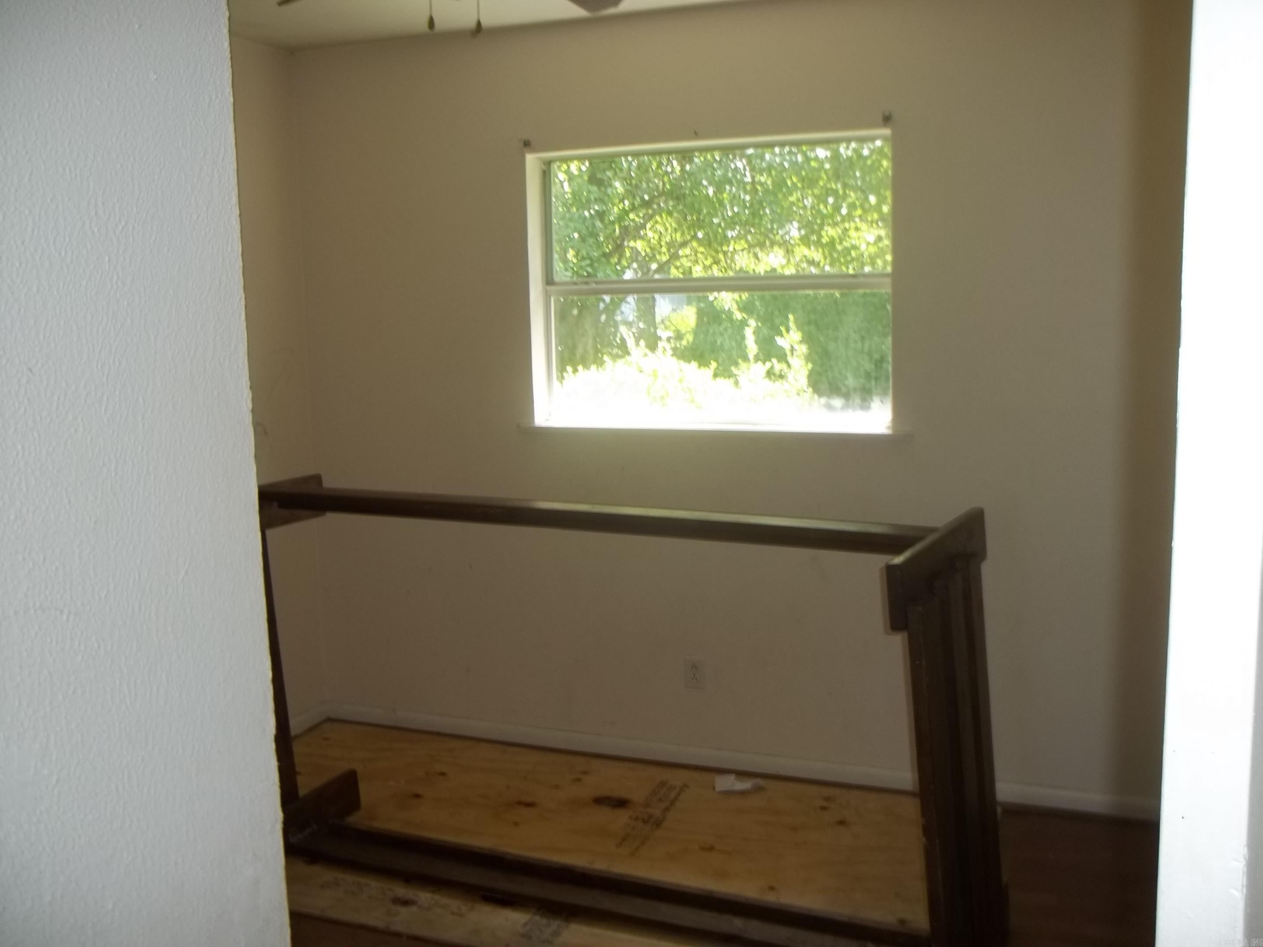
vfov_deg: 42.9
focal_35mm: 33
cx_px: 632
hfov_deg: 55.4
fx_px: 1204
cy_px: 474
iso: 64
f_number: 3.3
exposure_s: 1/30
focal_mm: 5.9
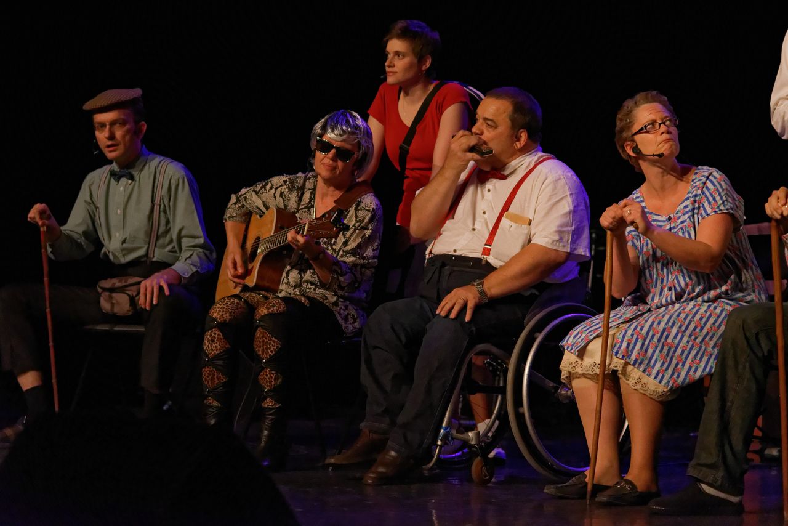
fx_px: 2627
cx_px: 394
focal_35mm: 120
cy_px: 263
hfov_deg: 17.1
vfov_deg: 11.4
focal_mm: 120
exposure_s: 1/1000
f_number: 4
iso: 6400
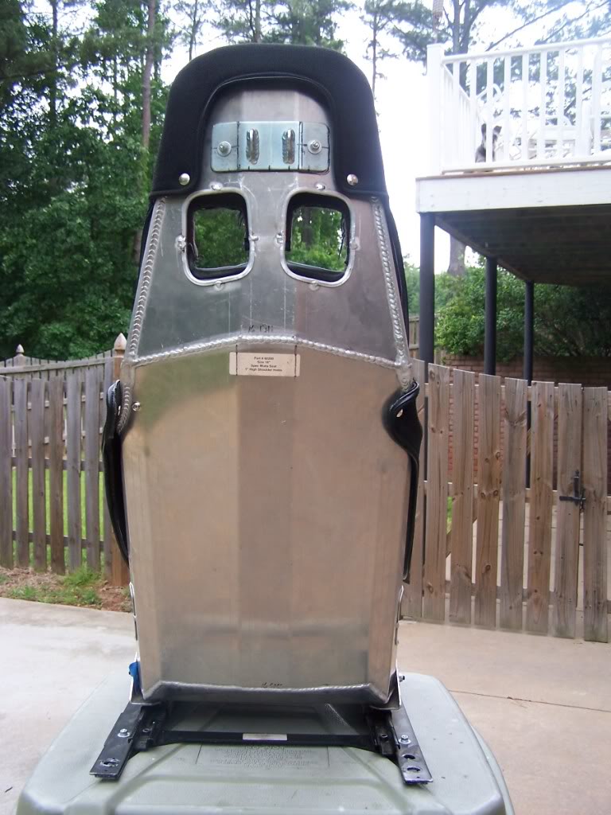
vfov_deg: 49.0
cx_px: 306
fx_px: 894
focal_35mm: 38
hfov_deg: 37.7
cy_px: 408
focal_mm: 6.3
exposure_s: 1/125
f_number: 2.8
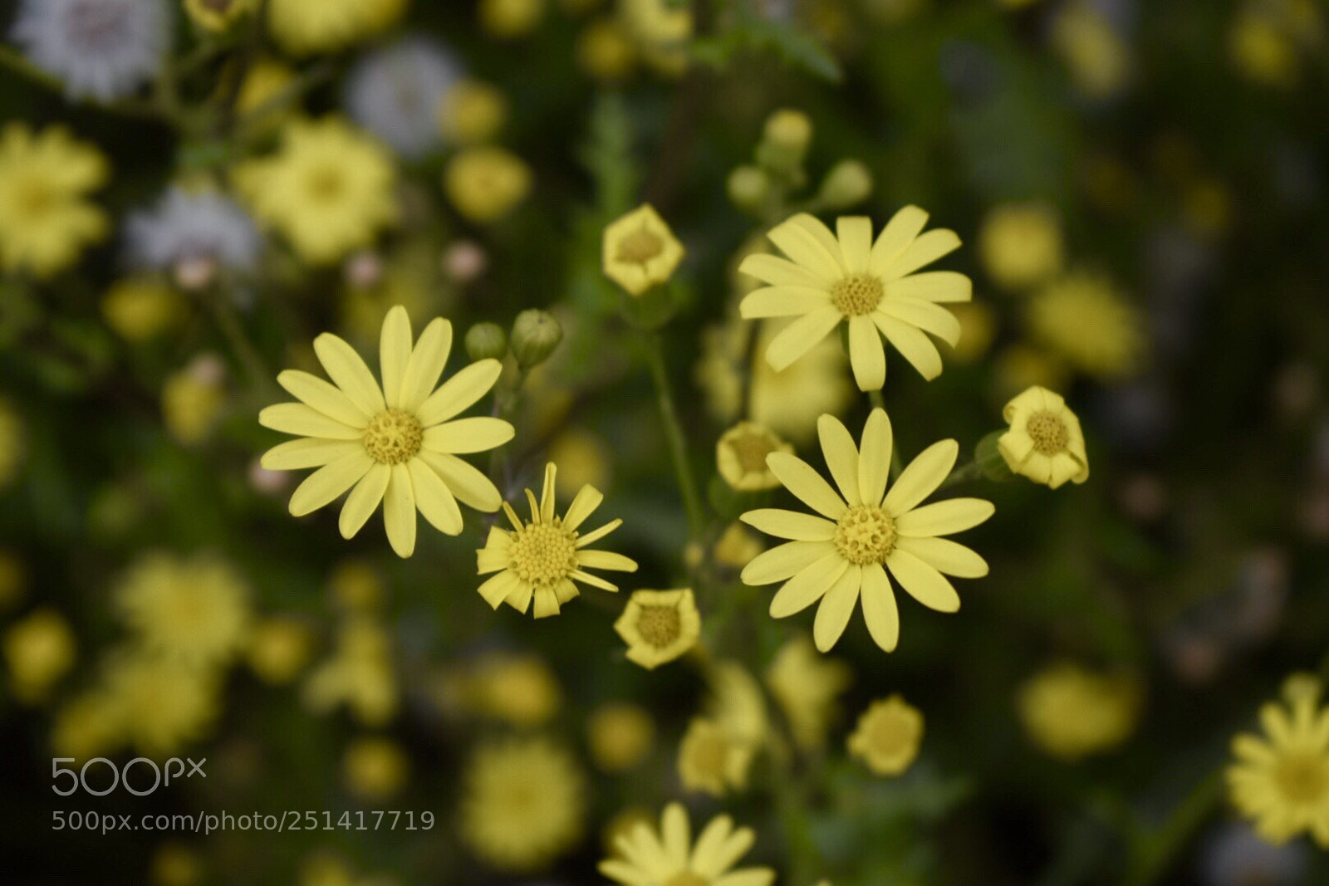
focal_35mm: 82
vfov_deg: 16.6
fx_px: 3046
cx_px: 664
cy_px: 443
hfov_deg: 24.6
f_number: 5.6
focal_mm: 55
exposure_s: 1/200
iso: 100
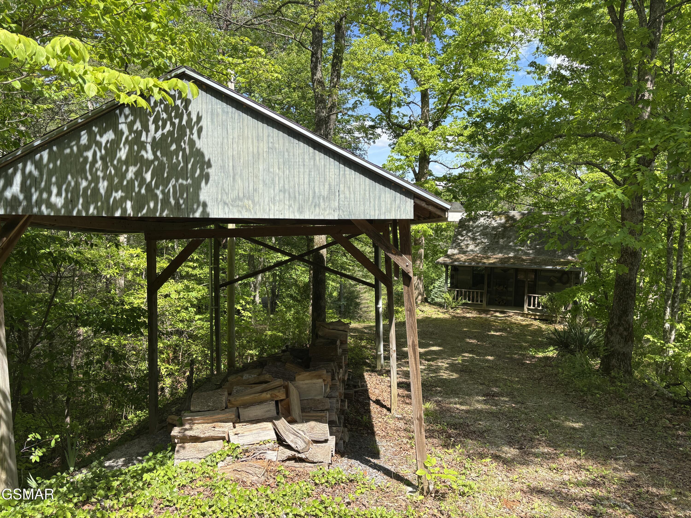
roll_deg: -1.2
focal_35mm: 26
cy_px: 259
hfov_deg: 67.3
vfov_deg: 53.1
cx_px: 346
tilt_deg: -3.0
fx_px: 519
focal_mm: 5.96
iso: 50
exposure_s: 1/978
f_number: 1.6
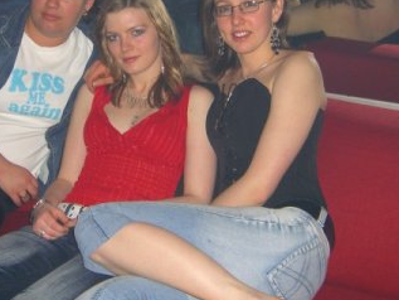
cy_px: 108
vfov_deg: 20.4
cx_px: 131
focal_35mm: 72
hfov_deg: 26.9
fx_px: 830
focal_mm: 7.9
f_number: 2.8
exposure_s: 1/60
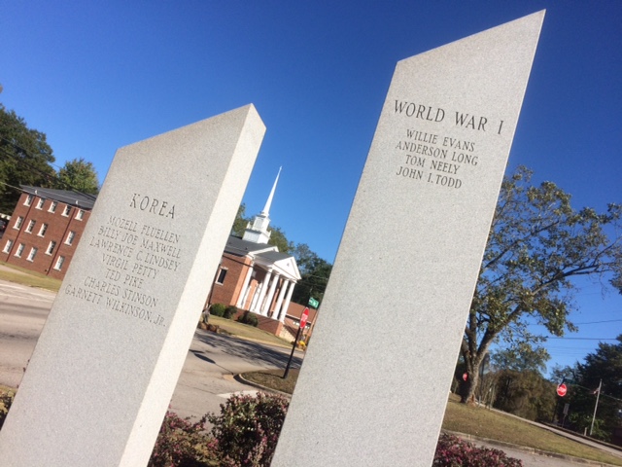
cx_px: 311
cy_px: 234
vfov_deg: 48.2
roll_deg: -18.2
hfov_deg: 61.7
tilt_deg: +12.8
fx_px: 521
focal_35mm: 29
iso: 32
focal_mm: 4.15
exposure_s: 1/2564
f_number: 2.2
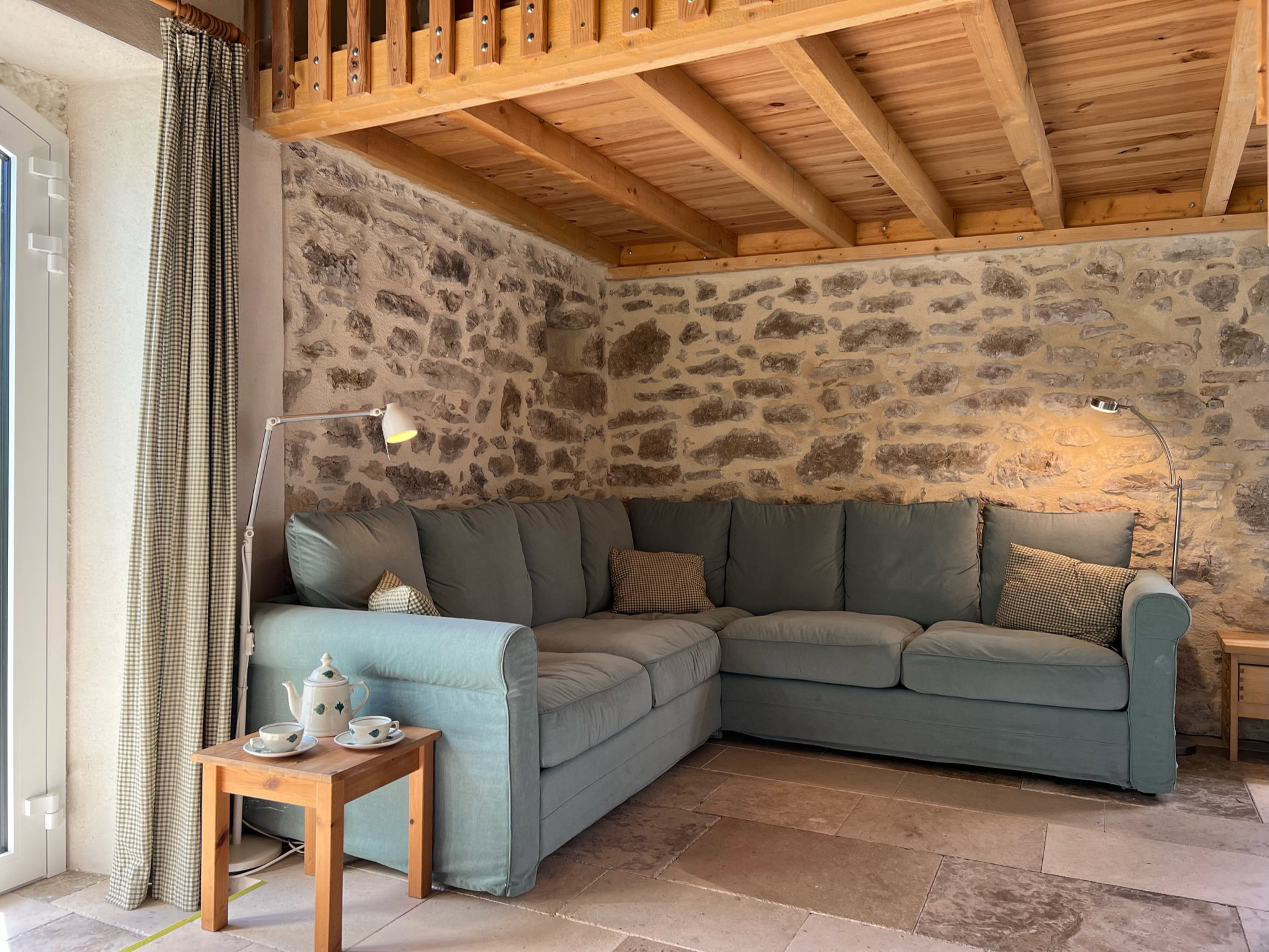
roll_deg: -0.3
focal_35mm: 26
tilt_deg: -0.1
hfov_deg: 67.3
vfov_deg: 53.0
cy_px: 476
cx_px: 634
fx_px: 953
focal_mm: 5.7
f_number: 1.5
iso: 64
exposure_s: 1/121
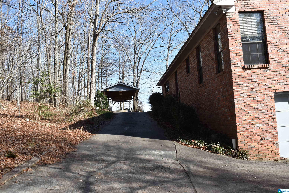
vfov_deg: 36.9
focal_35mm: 36
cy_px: 96
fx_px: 289
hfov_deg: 53.1
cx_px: 144
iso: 180
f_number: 8
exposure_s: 1/250
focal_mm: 24
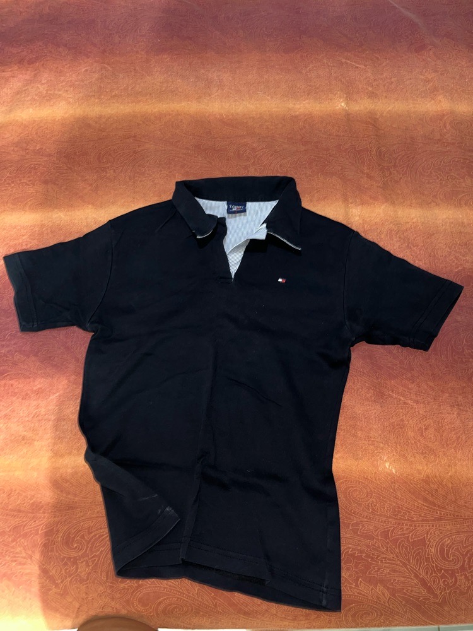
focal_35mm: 26
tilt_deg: -71.9
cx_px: 236
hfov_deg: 53.1
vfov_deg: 67.3
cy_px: 316
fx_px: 474
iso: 80
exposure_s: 1/4
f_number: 1.6
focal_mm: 5.1
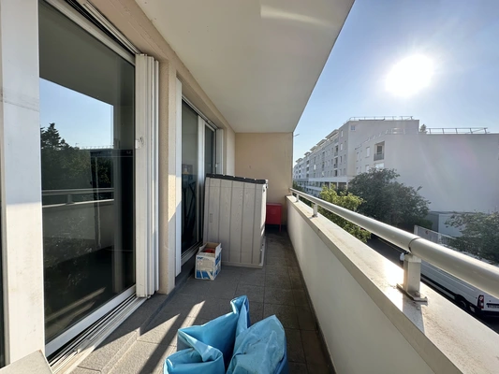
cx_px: 250
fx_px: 202
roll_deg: -1.0
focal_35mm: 14
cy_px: 187
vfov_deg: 85.7
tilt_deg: -1.6
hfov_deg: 102.1
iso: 40
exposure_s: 1/1182
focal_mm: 2.22
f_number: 2.2
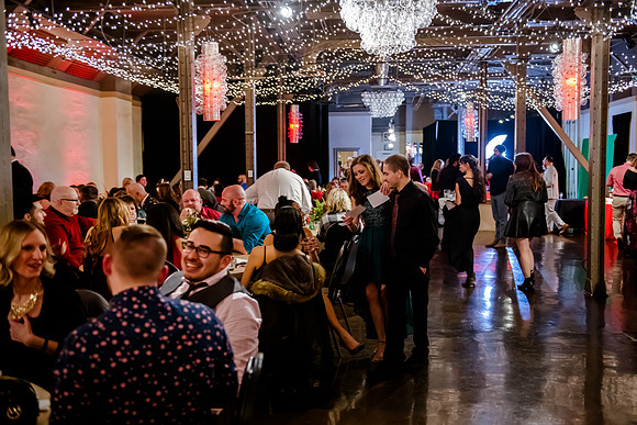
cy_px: 213
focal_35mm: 39
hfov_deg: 49.5
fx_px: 691
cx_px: 323
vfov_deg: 34.2
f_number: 2.8
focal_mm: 38
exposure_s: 1/60
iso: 5000
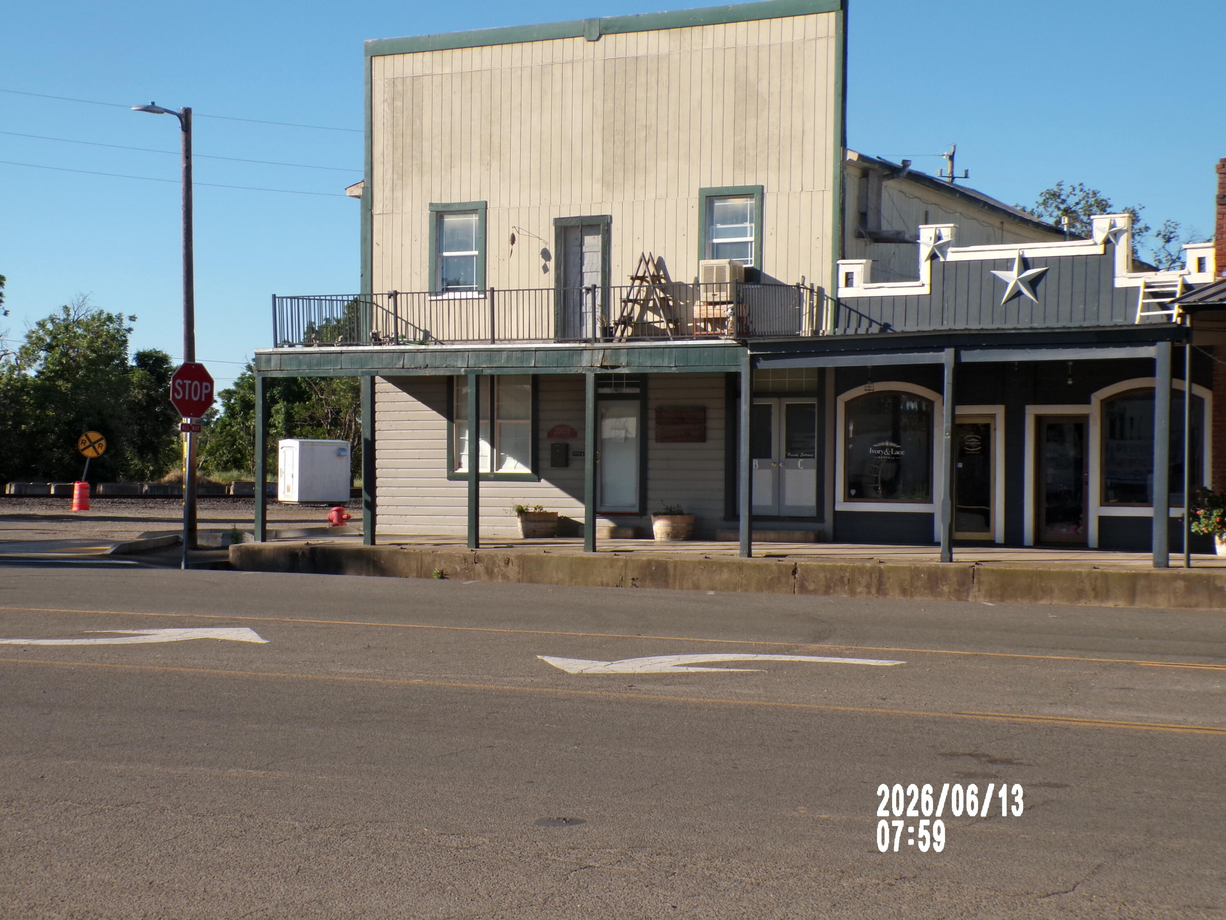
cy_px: 460
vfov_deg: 26.1
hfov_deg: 34.3
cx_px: 613
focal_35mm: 56
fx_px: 1983
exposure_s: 1/400
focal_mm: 10.1
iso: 100
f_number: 5.5
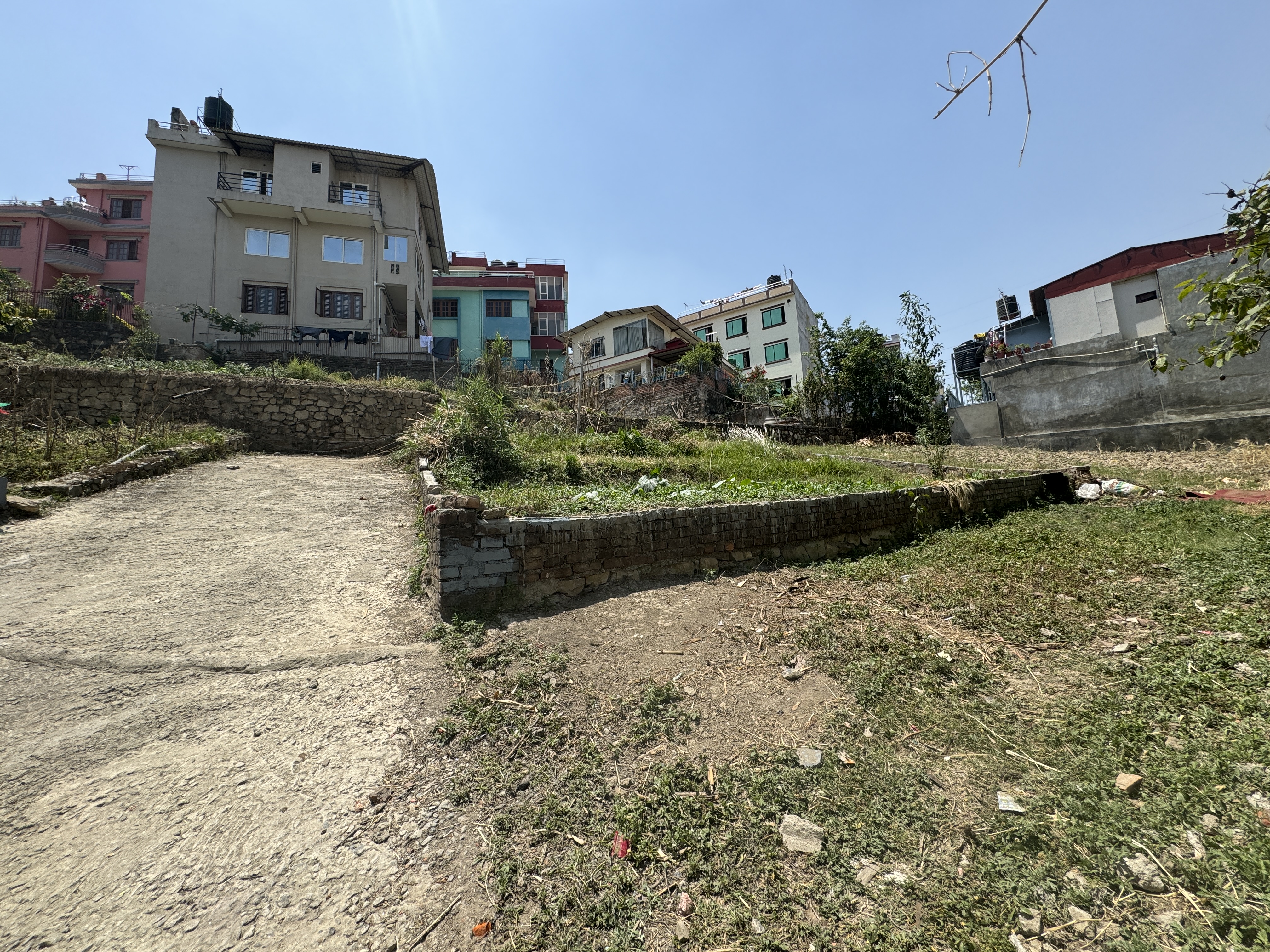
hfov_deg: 102.1
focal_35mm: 14
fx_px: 514
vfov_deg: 85.7
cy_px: 476
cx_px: 635
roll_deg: +3.0
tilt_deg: +7.2
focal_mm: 2.22
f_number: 2.2
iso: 50
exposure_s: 1/1323
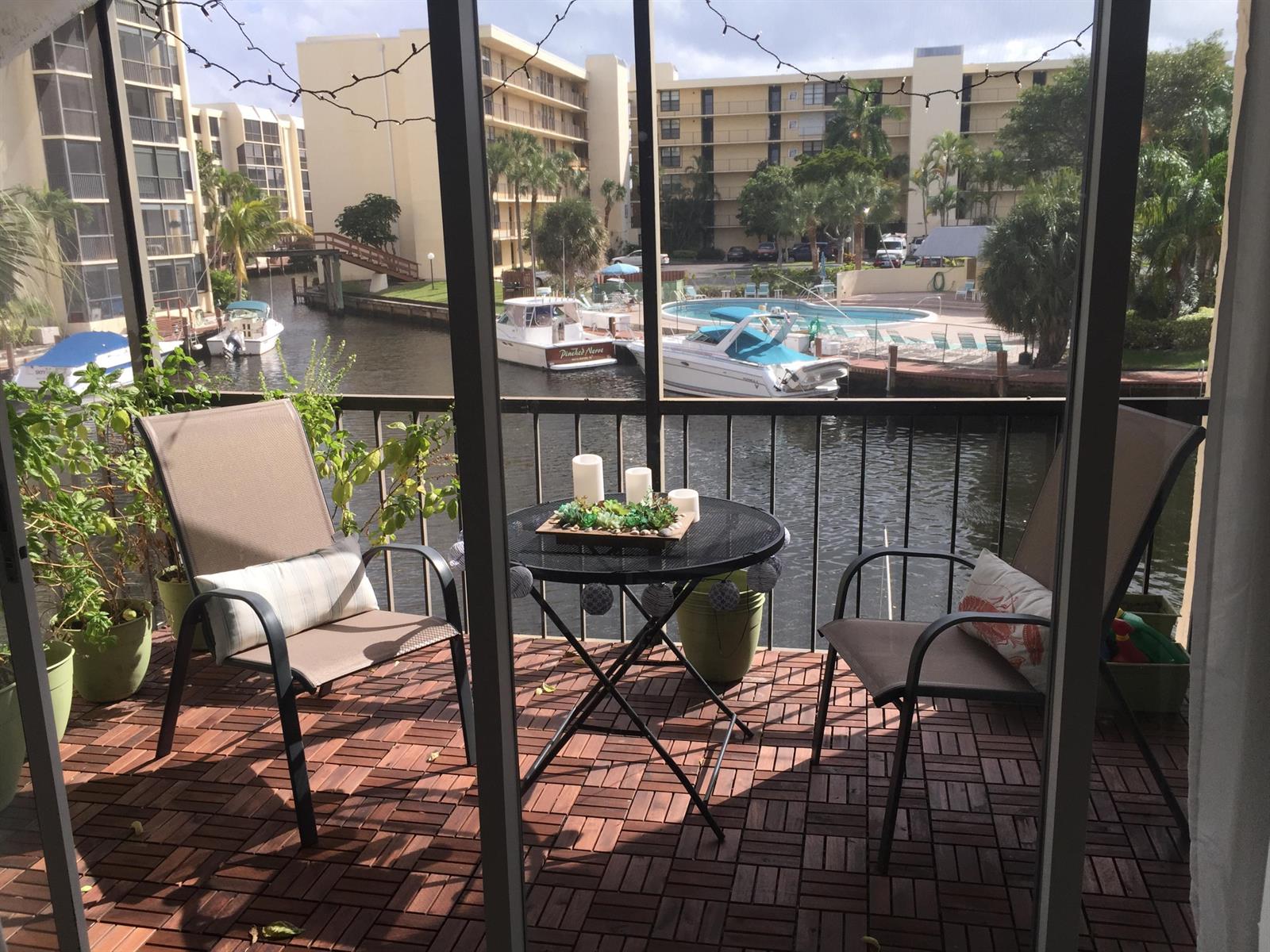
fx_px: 1064
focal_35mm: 29
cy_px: 476
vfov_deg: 48.2
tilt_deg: -13.9
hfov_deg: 61.7
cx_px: 635
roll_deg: +0.8
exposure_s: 1/775
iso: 32
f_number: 2.2
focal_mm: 4.15
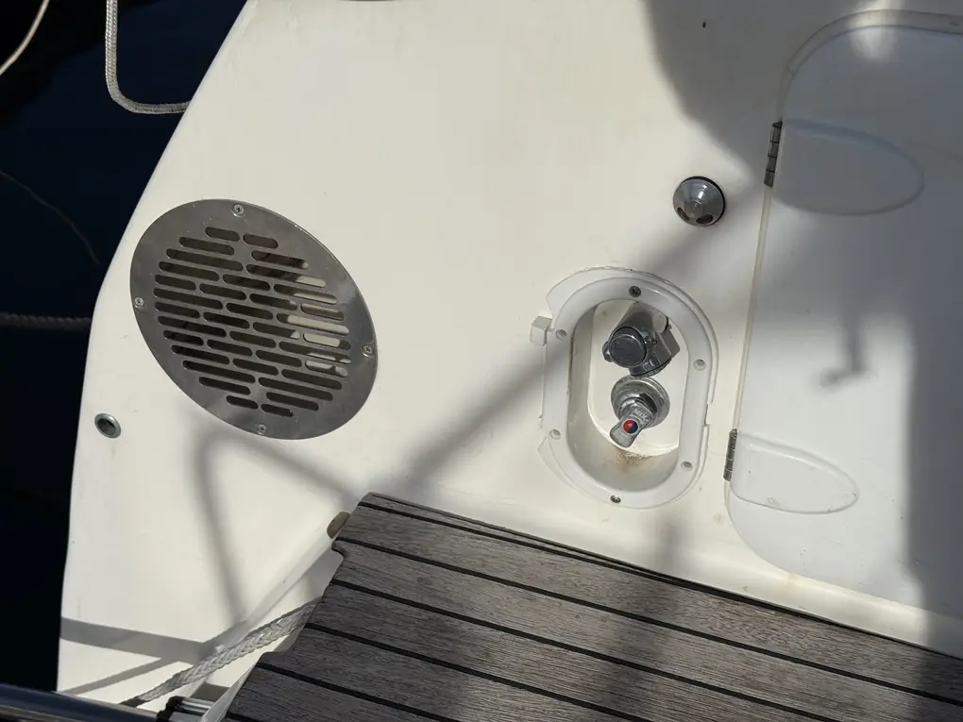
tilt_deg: -37.5
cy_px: 361
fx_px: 1335
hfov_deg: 39.7
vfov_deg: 30.3
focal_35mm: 48
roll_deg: -2.5
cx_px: 482
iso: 50
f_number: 1.78
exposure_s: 1/11364
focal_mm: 6.76
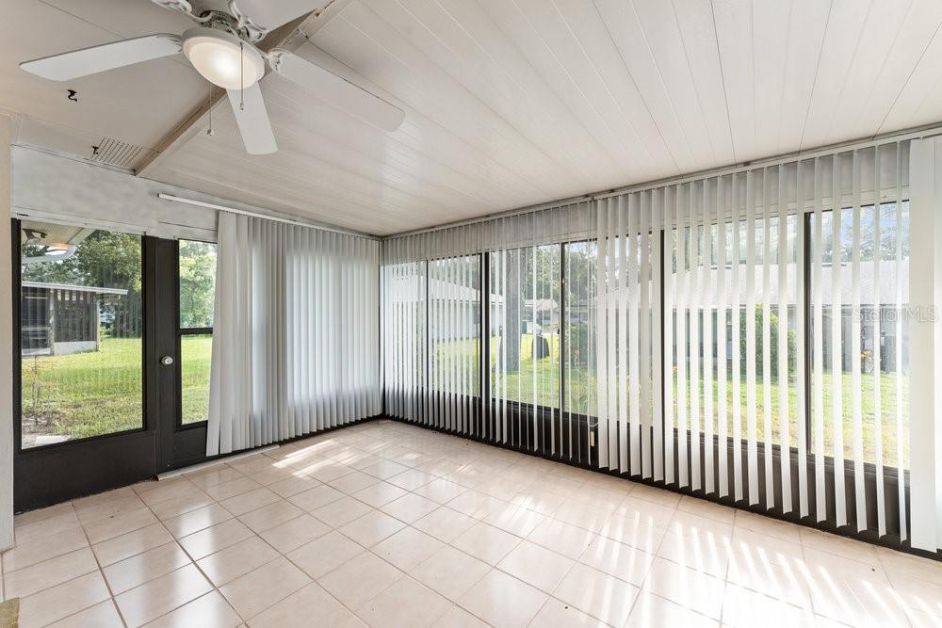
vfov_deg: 81.2
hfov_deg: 104.2
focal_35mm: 14
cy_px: 314
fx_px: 366
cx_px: 471
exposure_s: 1/60
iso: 125
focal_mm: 14
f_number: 8
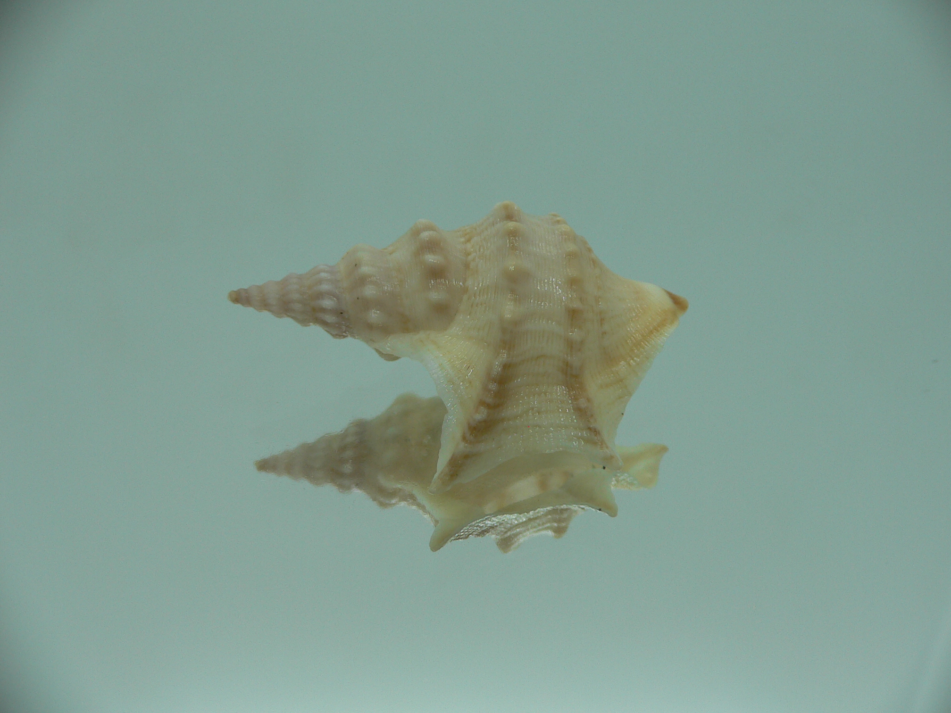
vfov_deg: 40.7
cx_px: 476
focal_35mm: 35
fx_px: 962
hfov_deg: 52.6
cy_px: 356
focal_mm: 4.6
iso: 80
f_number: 2.8
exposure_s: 1/80
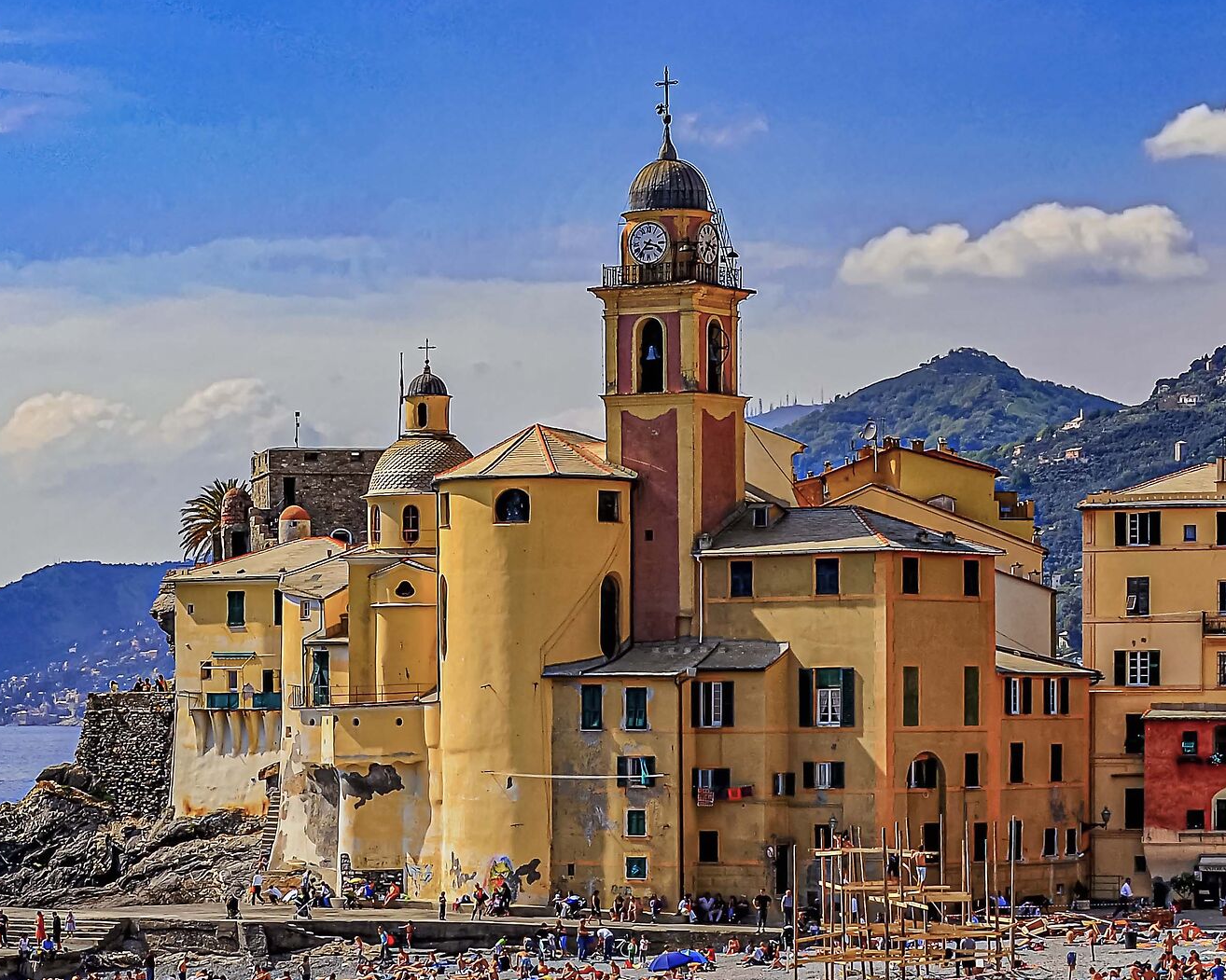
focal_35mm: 113
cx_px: 241
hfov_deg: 16.9
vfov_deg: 13.6
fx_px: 4100
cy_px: 588
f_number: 16
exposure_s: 1/125
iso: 200
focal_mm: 44
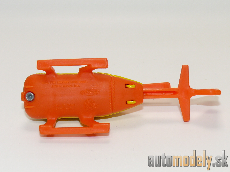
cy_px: 86
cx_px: 115
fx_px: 538
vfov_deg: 18.2
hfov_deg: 24.1
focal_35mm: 81
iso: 100
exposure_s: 1/30
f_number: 4
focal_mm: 11.9
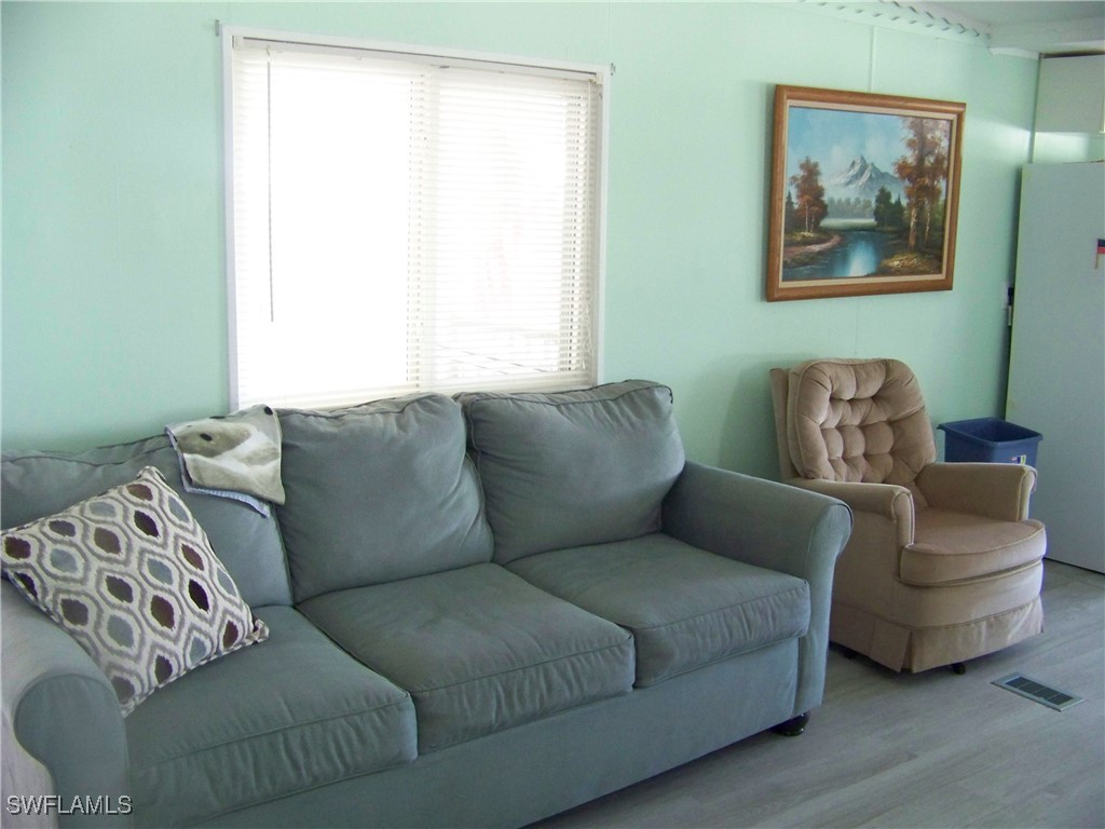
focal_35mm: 36
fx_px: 1149
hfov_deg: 51.4
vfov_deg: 39.7
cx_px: 552
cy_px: 414
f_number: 2.8
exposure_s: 1/30
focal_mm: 5.85
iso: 320
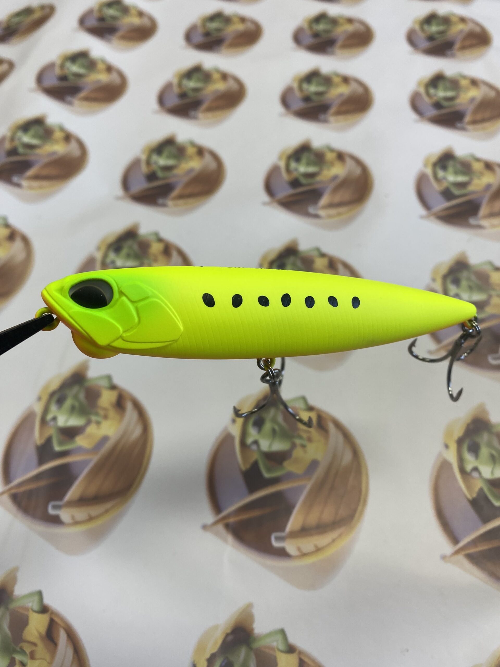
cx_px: 250
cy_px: 334
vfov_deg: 67.3
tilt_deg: -53.1
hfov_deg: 53.1
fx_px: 501
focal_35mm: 26
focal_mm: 4.25
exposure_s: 1/120
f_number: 1.8
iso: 80
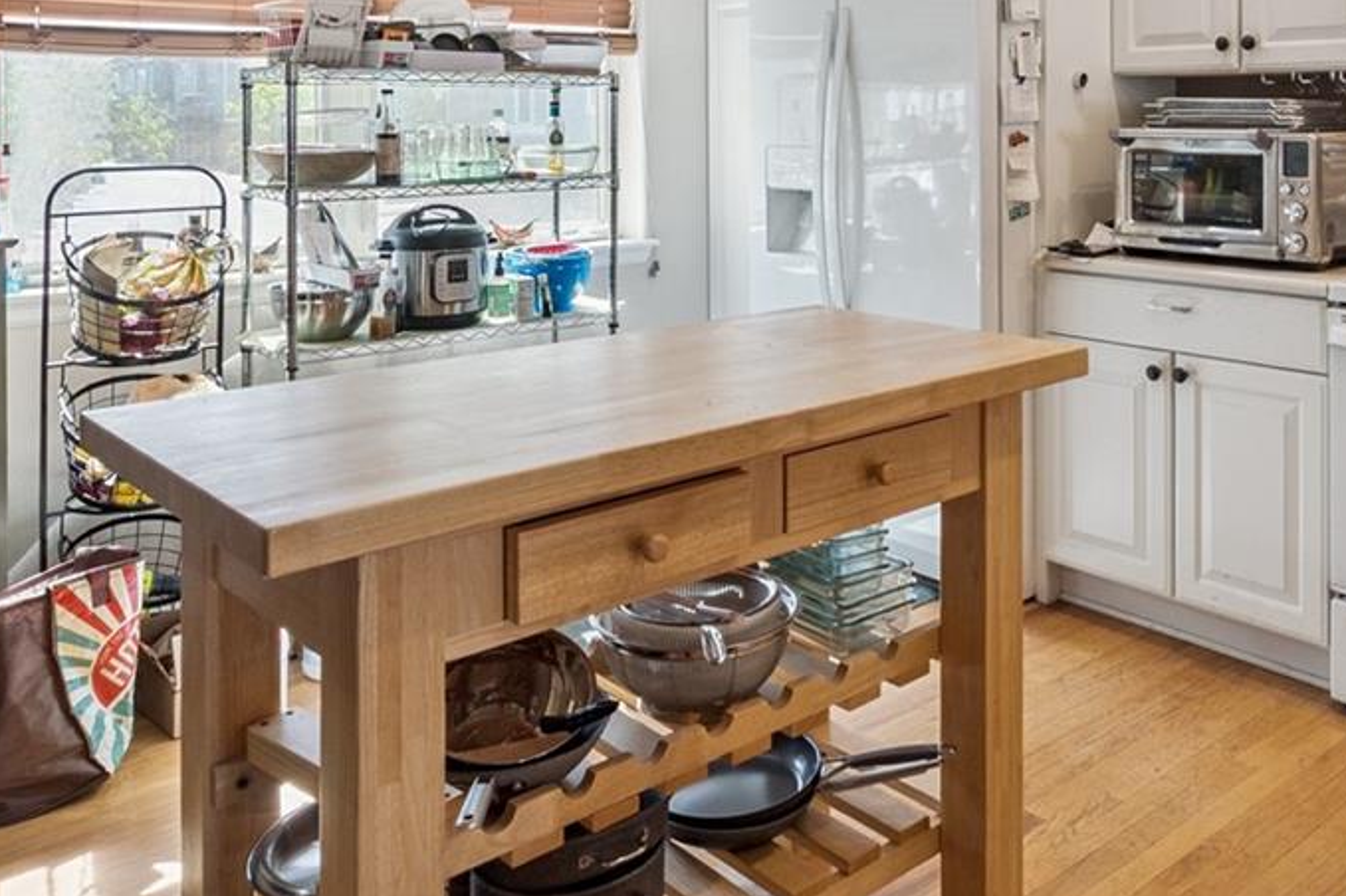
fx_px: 1233
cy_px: 130
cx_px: 835
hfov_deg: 56.6
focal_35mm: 33
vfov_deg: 37.9
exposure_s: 1/100
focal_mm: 14
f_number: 9
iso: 800
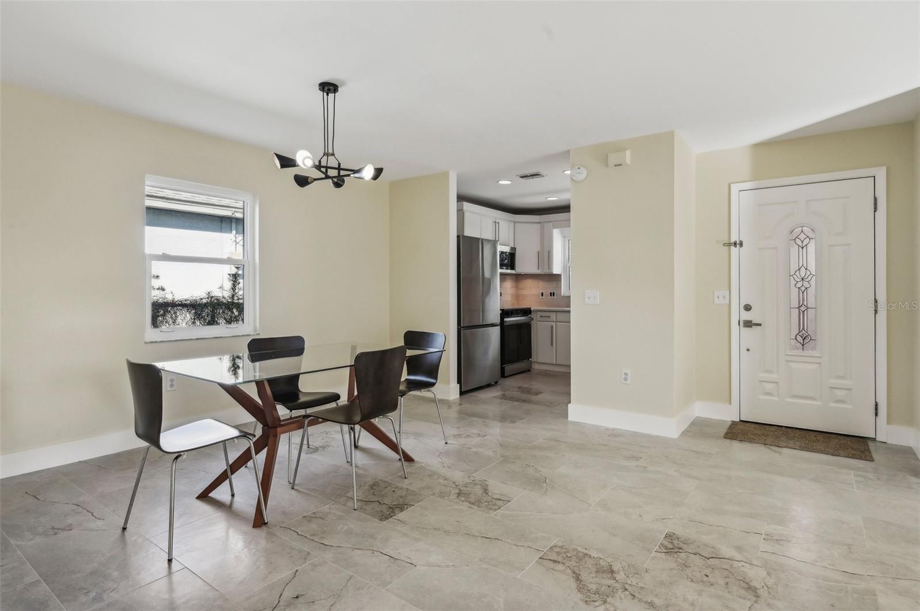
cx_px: 460
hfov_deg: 90.1
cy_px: 306
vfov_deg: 67.3
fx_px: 459
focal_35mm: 18
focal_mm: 18
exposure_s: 1/60
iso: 400
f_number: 8
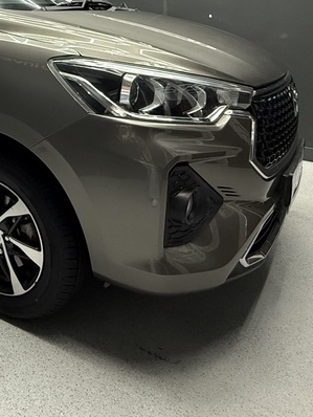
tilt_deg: -7.3
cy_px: 73
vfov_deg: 48.0
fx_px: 434
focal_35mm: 36
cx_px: 3
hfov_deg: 36.0
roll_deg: +0.3
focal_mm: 2.22
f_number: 2.2
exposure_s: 1/100
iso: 320
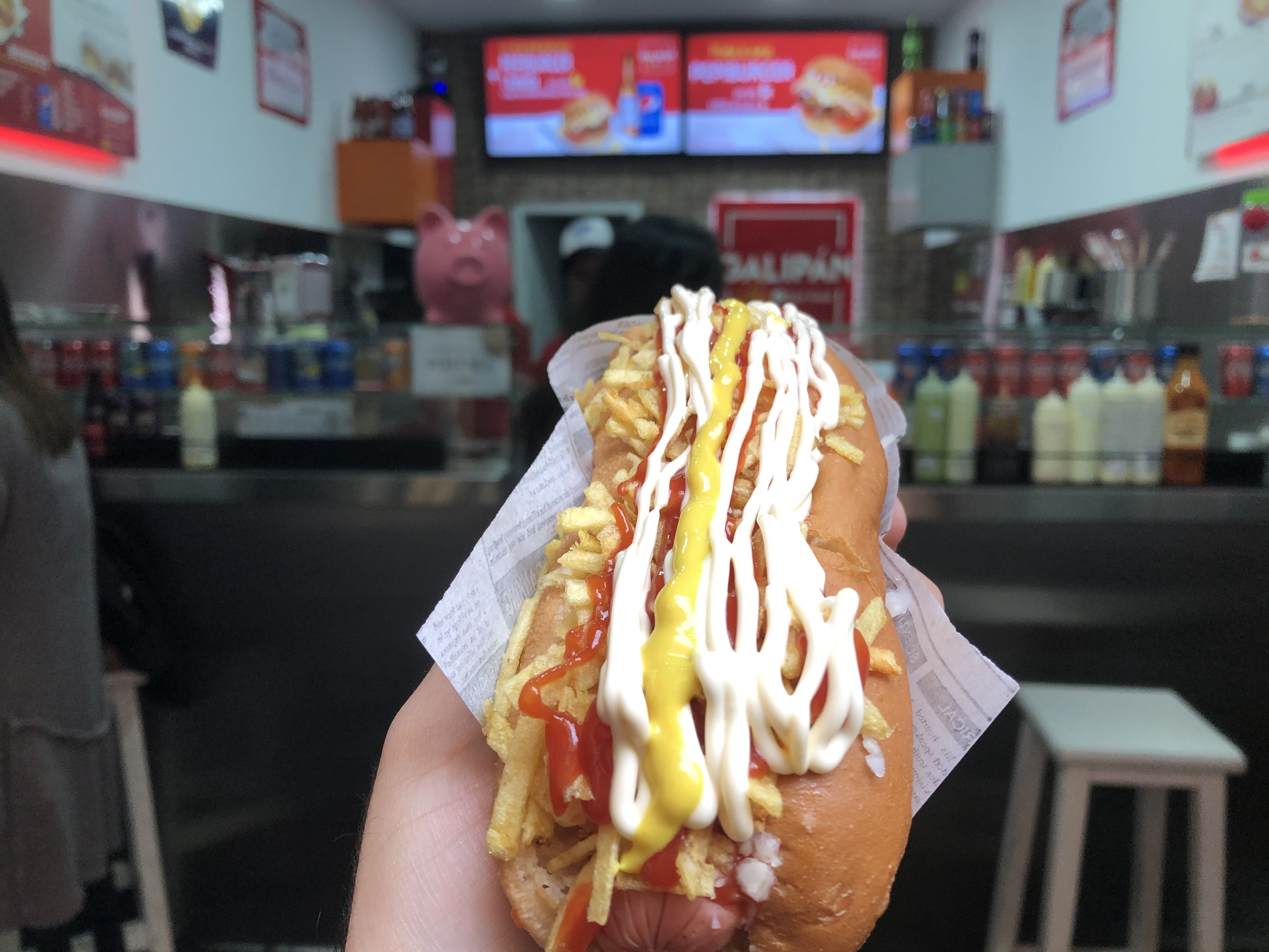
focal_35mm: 28
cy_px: 476
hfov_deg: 63.4
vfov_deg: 49.7
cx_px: 634
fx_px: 1026
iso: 32
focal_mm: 3.99
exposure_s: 1/50
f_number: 1.8
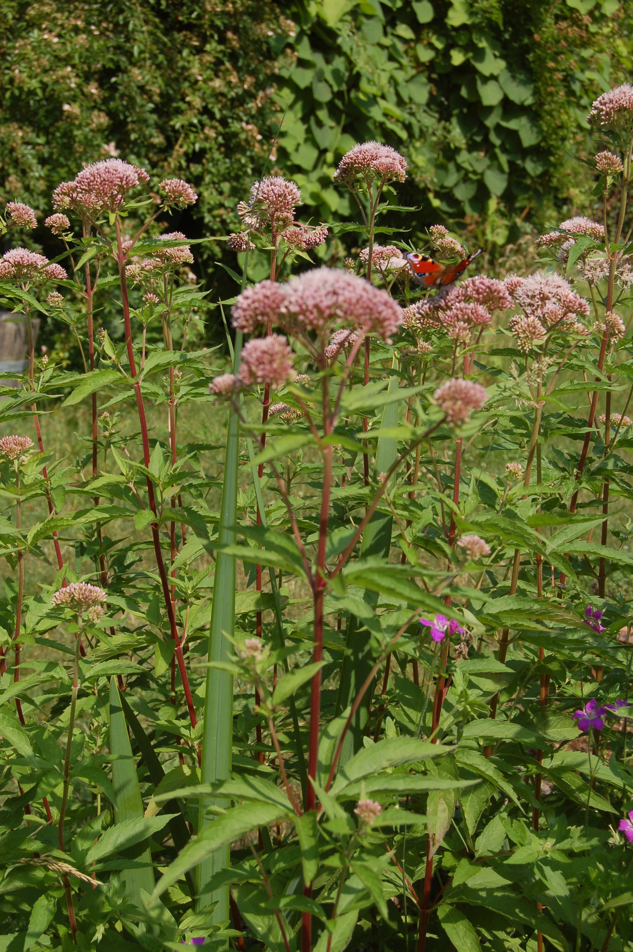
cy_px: 476
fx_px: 1506
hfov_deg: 23.7
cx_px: 316
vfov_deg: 35.1
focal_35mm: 57
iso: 200
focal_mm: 38
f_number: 9
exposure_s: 1/320
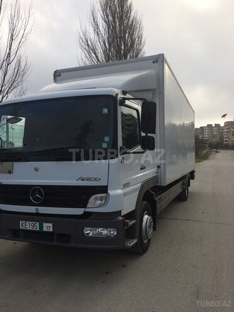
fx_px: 261
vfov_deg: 61.7
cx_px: 117
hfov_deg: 48.2
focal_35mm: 29
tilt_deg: -2.4
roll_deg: -0.7
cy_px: 156
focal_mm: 4.15
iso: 32
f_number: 2.2
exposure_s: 1/1642
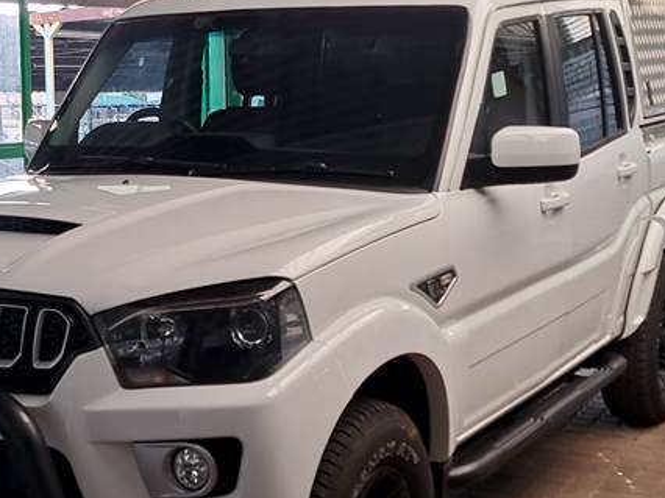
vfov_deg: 21.9
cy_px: 235
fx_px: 1286
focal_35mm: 67
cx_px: 178
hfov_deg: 28.6
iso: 50
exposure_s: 1/50
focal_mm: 5.23
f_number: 1.8
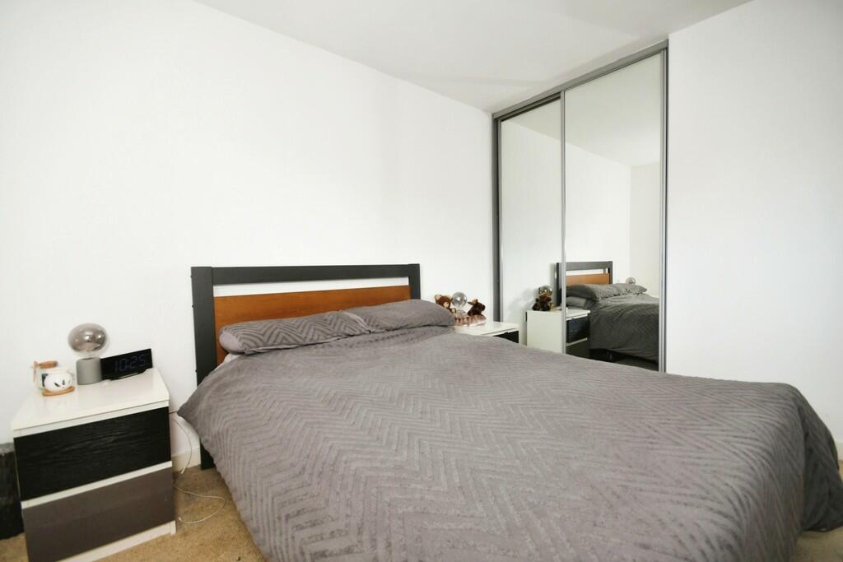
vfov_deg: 77.3
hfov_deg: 100.4
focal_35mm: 15
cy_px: 281
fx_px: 351
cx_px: 422
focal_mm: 10
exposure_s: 1/60
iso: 400
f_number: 8
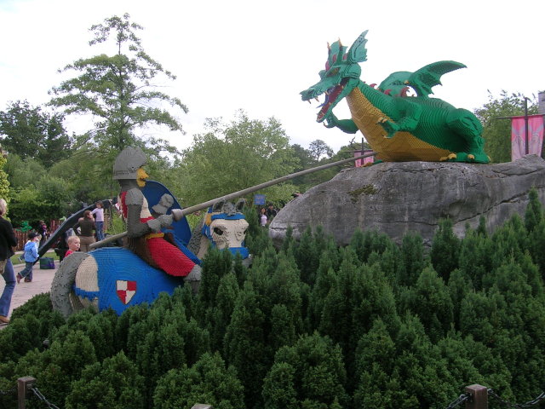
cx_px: 272
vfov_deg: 40.7
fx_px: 551
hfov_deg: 52.6
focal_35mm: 35
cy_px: 204
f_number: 4.8
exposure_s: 1/160
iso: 50
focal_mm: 5.4
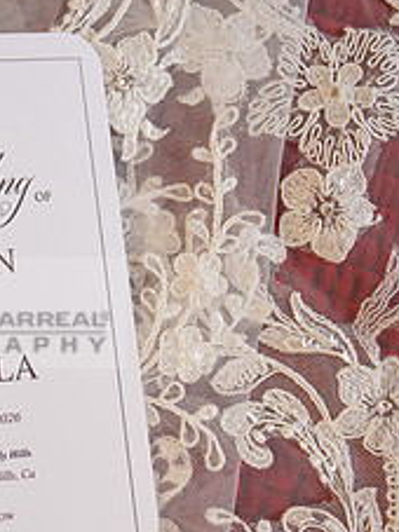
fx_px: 908
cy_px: 313
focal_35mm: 59
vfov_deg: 32.6
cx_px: -73
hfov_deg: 22.9
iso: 640
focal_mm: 24
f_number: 2.8
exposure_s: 1/250
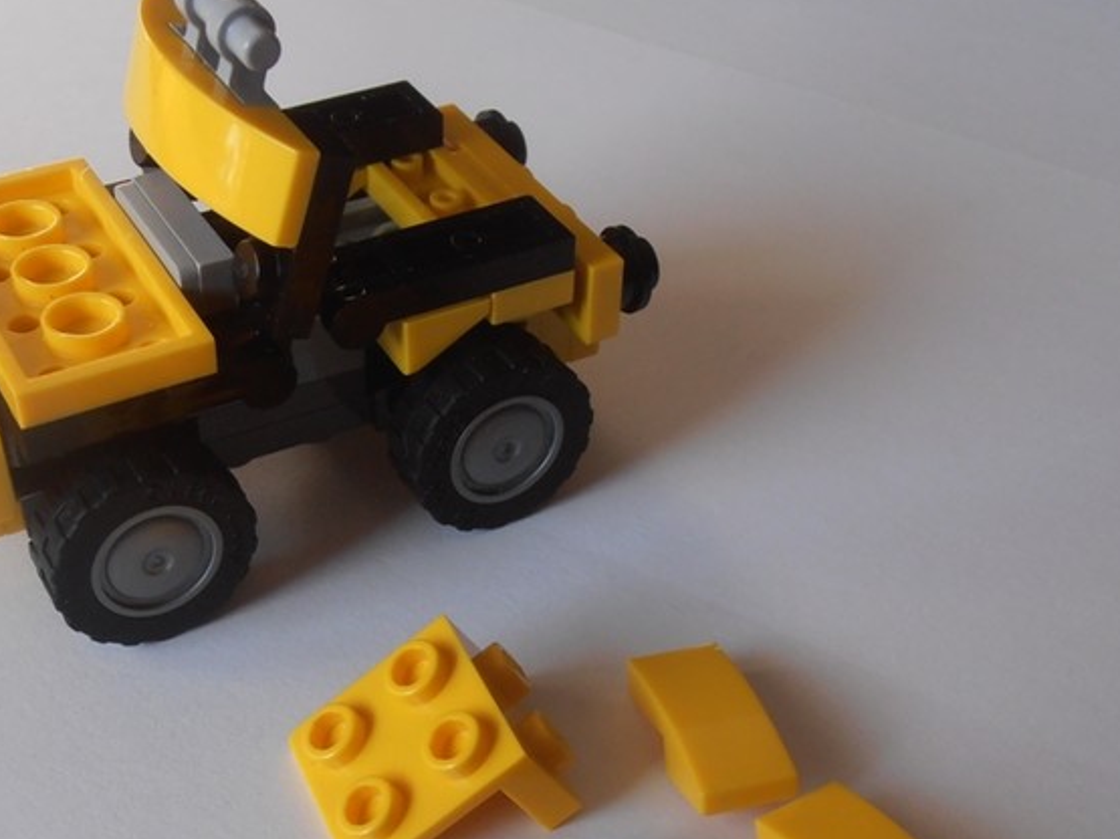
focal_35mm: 60
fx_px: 1941
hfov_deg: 32.1
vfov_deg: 24.2
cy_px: 602
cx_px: 476
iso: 80
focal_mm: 6.61
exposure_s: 1/40
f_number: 3.9
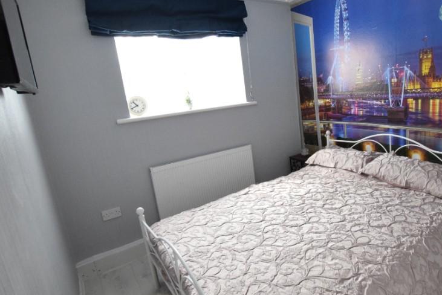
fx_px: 258
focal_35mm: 21
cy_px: 148
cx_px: 276
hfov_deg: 79.7
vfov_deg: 59.5
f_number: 5.6
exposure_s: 1/125
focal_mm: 10
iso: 3200
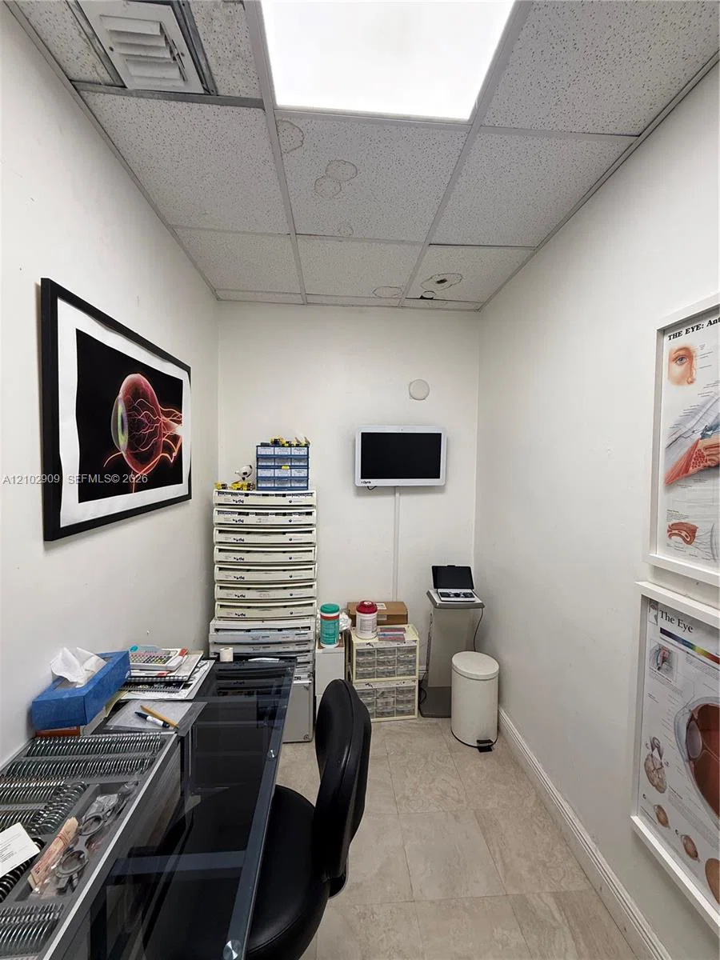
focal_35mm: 14
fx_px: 388
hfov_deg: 85.7
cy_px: 480
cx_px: 360
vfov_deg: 102.1
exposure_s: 1/120
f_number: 2.2
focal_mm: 2.22
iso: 125
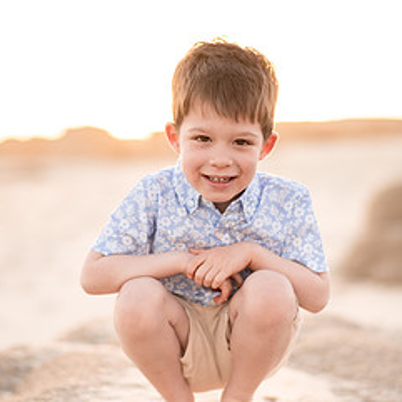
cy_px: 220
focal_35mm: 92
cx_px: 212
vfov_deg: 18.9
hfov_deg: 18.9
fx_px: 1209
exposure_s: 1/800
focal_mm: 58
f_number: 1.8
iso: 100
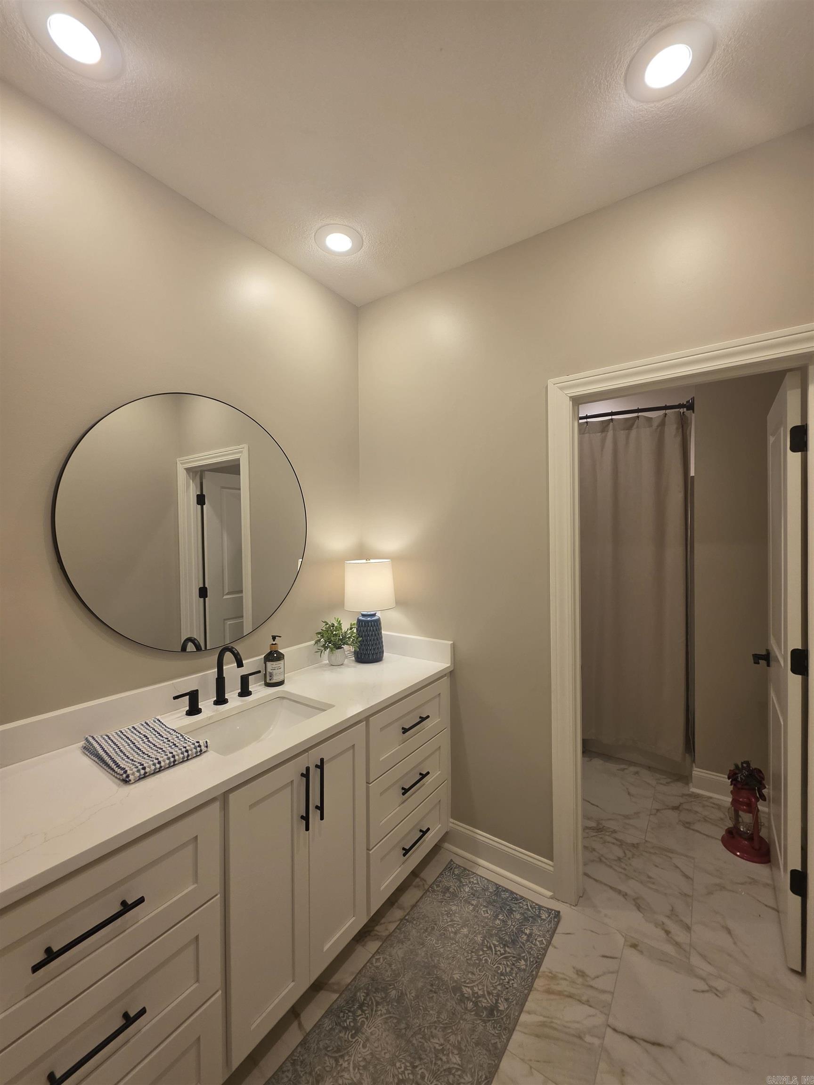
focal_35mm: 13
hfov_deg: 89.9
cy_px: 542
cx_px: 407
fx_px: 408
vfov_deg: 106.2
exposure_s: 1/120
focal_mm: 2.2
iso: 125
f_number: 1.9
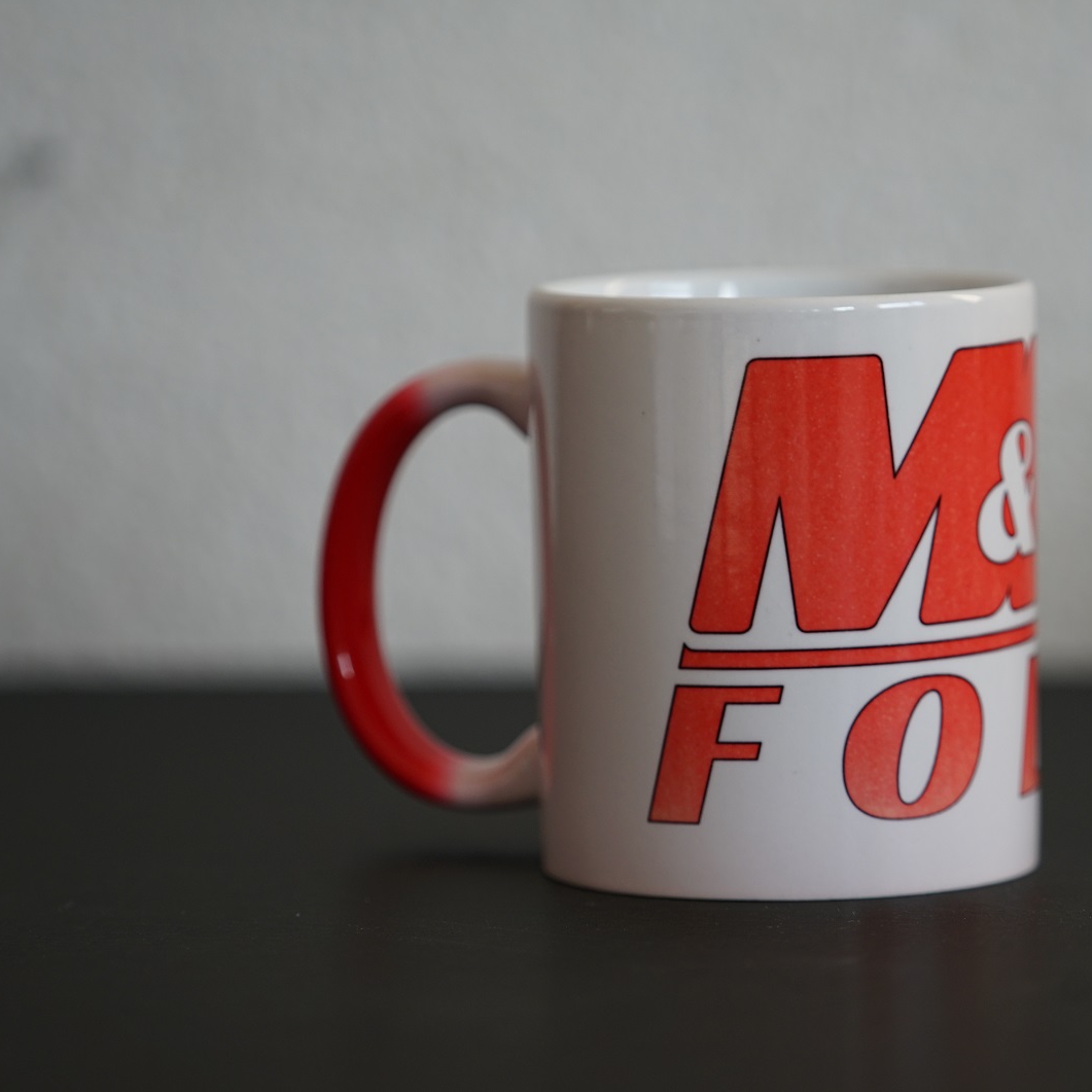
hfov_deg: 9.3
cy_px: 544
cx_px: 761
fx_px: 6674
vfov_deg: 9.4
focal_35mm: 187
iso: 320
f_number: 4
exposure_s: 1/160
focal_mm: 146
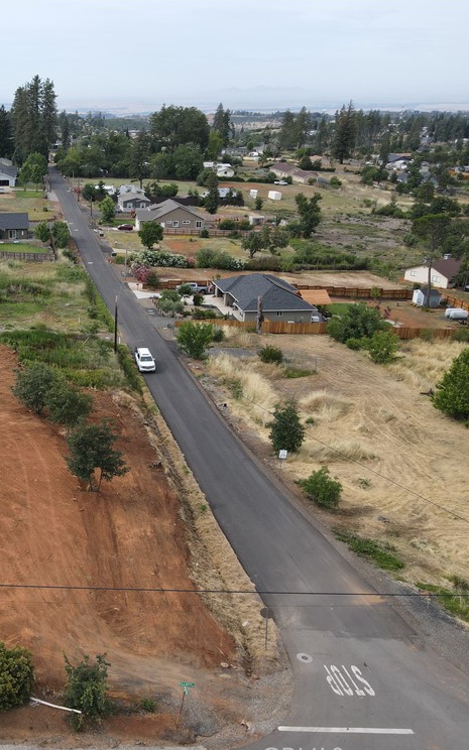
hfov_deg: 33.8
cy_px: 384
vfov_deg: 55.3
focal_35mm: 35
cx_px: 23
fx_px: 716
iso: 100
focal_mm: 4.5
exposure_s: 1/400
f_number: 2.8
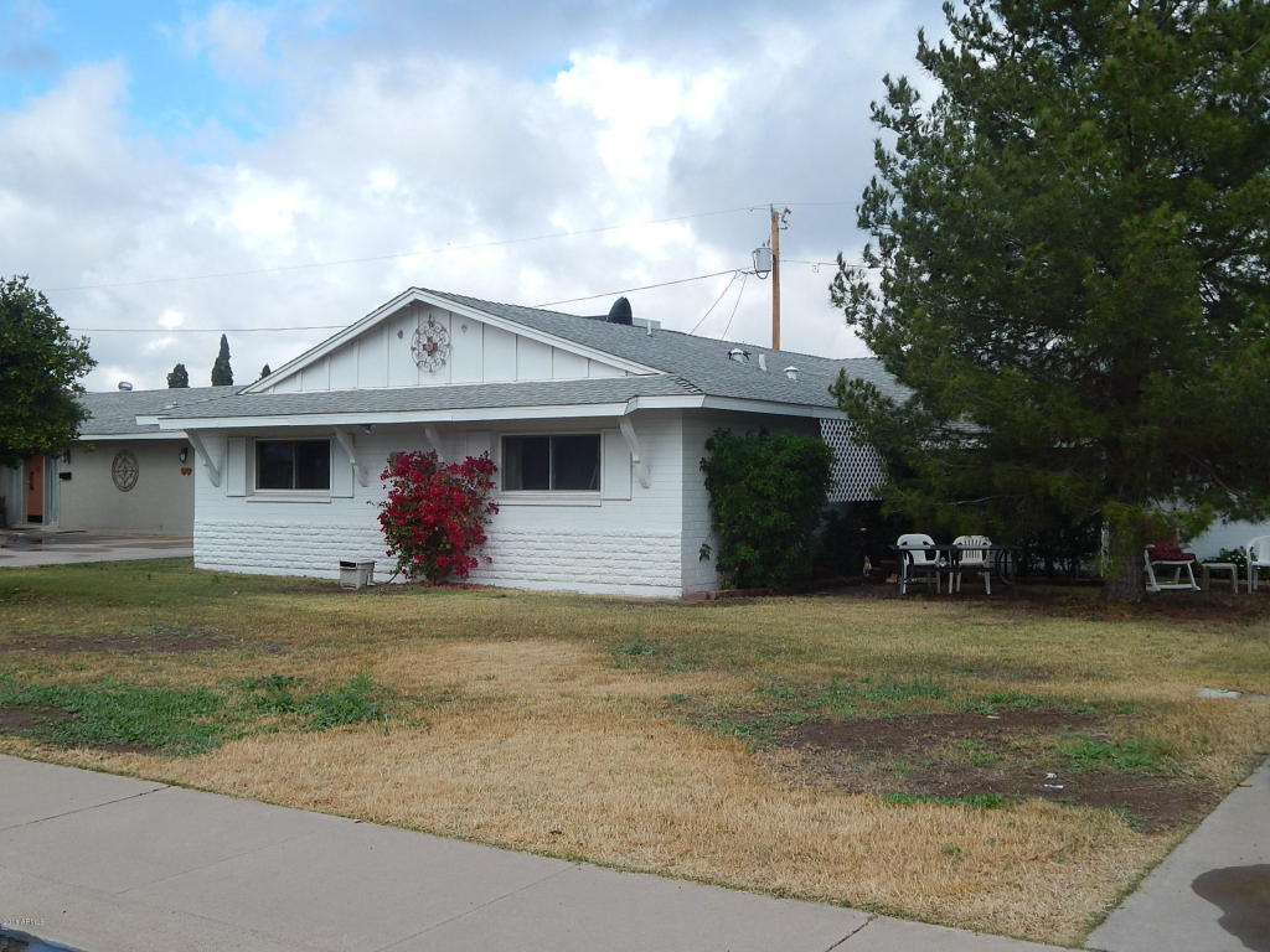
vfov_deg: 37.7
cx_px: 635
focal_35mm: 38
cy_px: 476
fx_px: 1394
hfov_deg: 49.0
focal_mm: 6.8
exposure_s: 1/800
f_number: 3.4
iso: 125
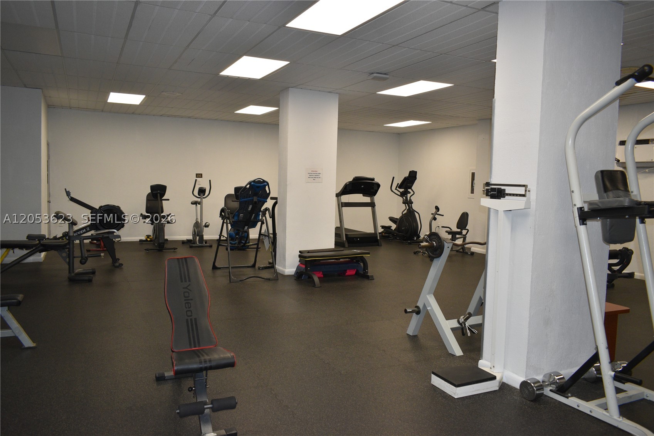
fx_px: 490
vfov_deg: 47.9
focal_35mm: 27
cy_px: 218
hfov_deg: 67.4
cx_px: 327
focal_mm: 18
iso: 800
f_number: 4.5
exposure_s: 1/200
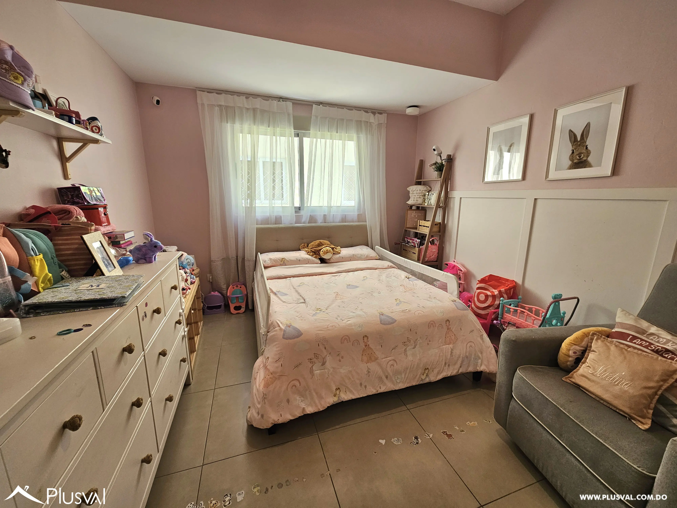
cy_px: 254
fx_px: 254
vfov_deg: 89.9
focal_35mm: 13
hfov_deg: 106.2
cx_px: 338
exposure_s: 1/60.2
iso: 100
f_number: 2.2
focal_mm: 2.2
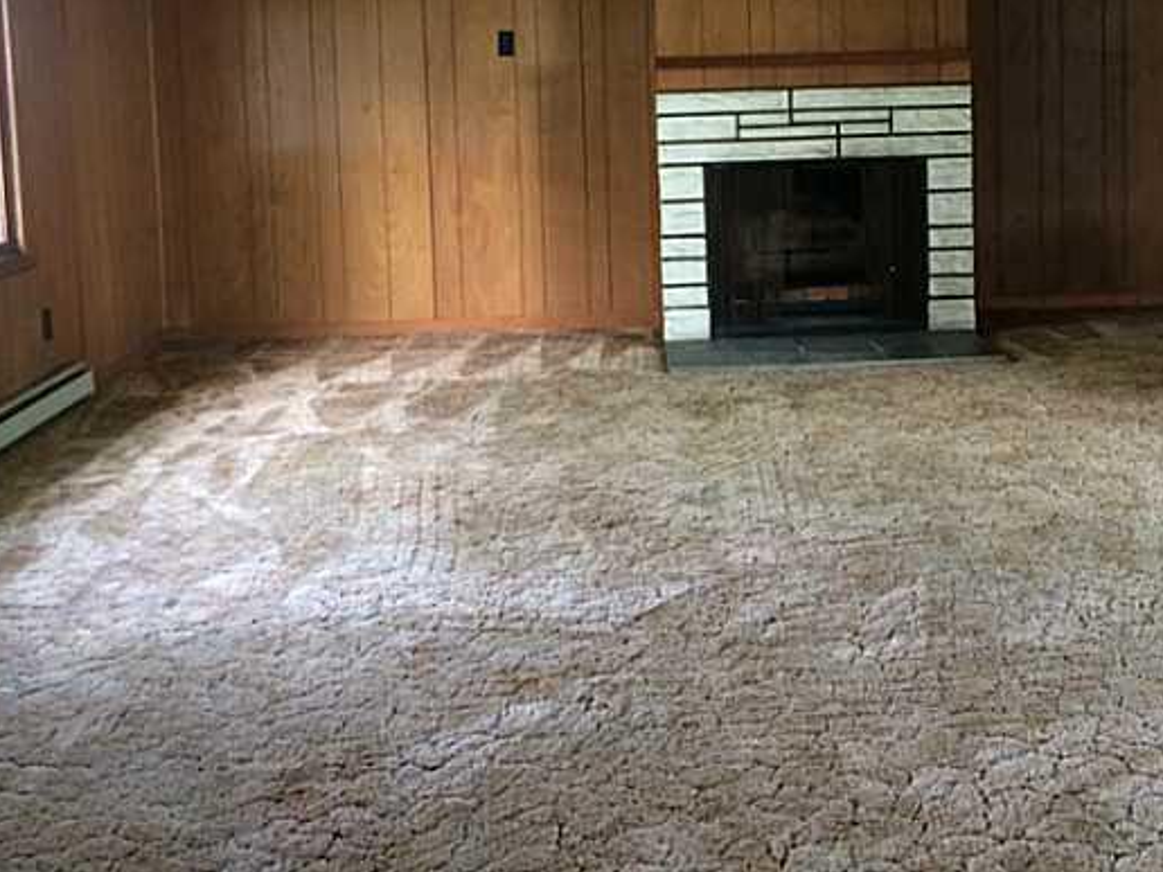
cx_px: 739
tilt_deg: -7.3
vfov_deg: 31.5
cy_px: 201
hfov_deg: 41.7
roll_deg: +0.2
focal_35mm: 45
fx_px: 1512
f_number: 2.2
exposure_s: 1/30
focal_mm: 4.15
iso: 200
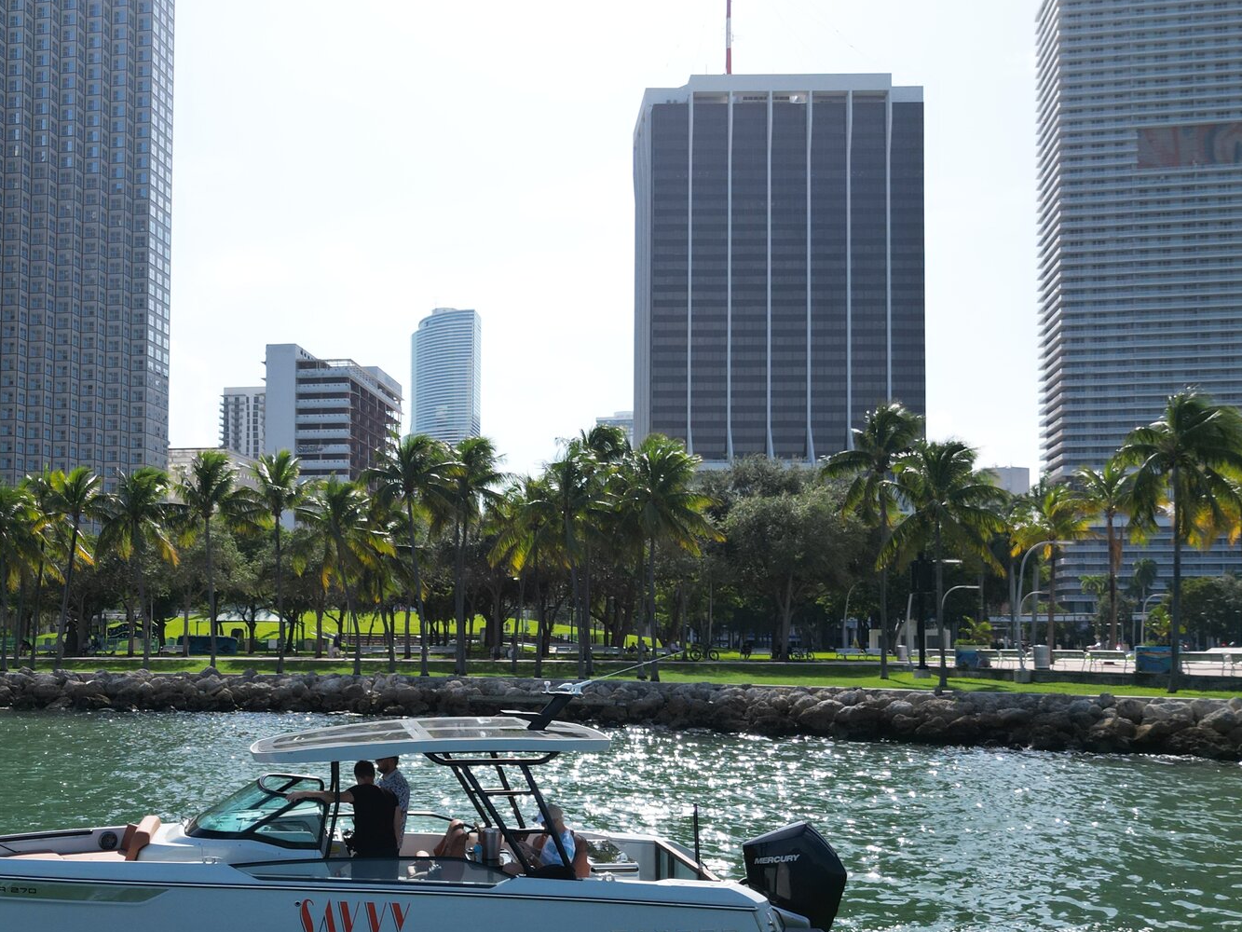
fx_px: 1292
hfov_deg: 50.8
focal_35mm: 36
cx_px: 467
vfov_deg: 39.4
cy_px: 578
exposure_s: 1/3200
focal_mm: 6.72
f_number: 1.7
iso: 200
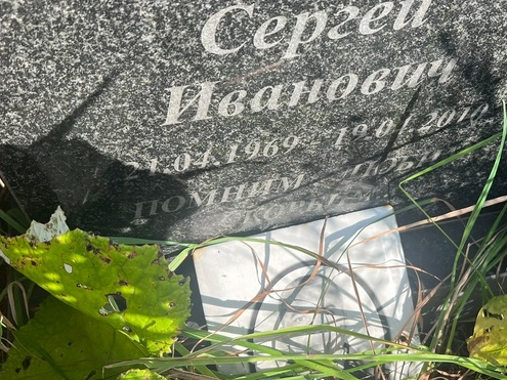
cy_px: 180
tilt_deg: -52.6
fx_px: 615
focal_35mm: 42
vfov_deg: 34.3
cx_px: 325
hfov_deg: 44.3
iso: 50
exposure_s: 1/1029
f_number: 1.5
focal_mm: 5.7
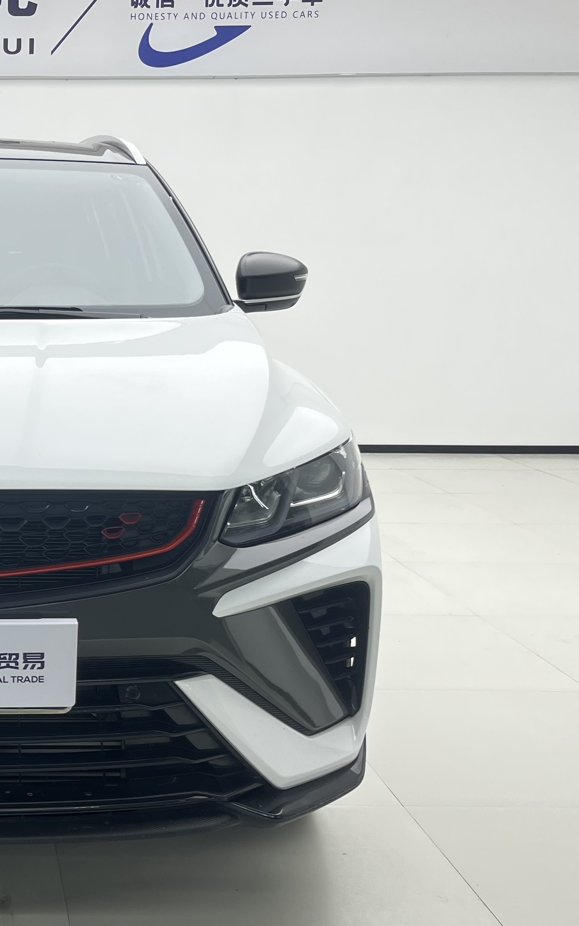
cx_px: -71
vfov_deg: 39.6
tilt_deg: -9.5
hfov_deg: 23.6
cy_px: 490
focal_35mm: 51
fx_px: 1288
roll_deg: +0.3
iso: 50
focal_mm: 5.1
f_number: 1.6
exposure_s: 1/100
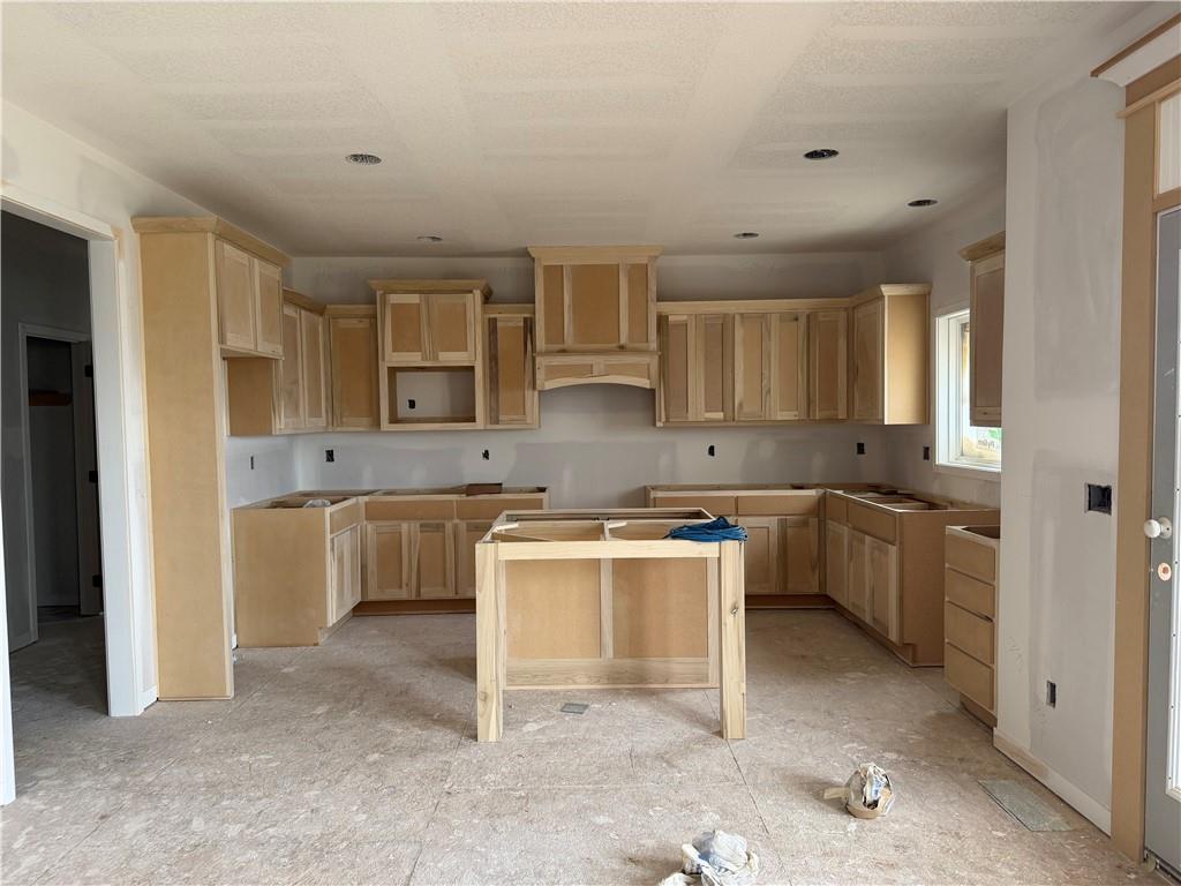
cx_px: 590
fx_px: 819
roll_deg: +0.9
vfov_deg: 56.8
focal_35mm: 24
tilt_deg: -2.7
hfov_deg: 71.6
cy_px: 443
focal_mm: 6.76
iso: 100
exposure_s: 1/121
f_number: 1.78
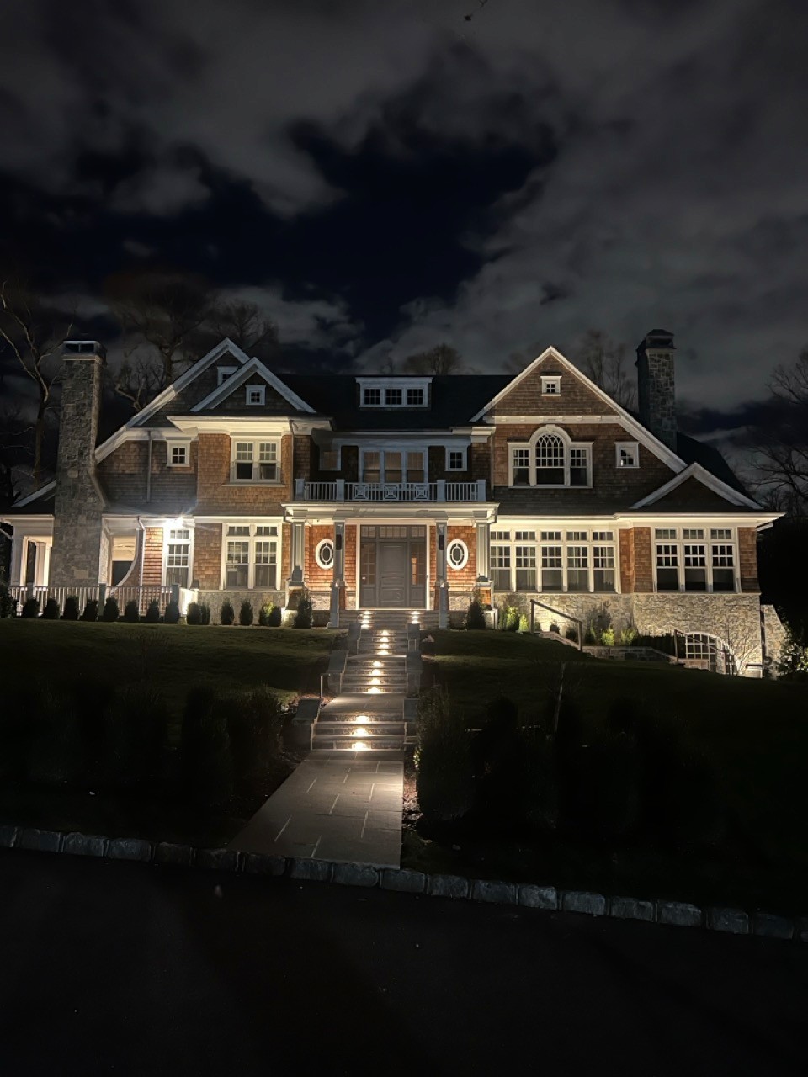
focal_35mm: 26
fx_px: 809
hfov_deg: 53.1
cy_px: 538
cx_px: 404
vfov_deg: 67.3
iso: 640
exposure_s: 1/15
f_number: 1.5
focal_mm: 5.7
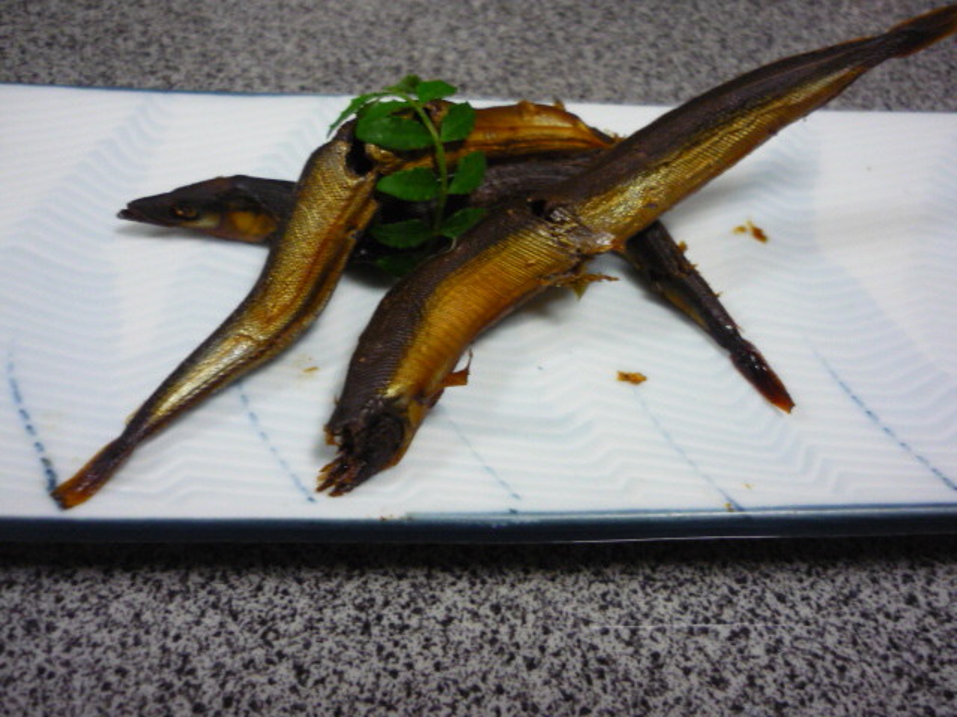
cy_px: 358
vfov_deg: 42.9
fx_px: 912
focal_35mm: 33
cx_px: 478
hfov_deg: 55.4
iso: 400
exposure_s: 1/20
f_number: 2.8
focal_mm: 5.5
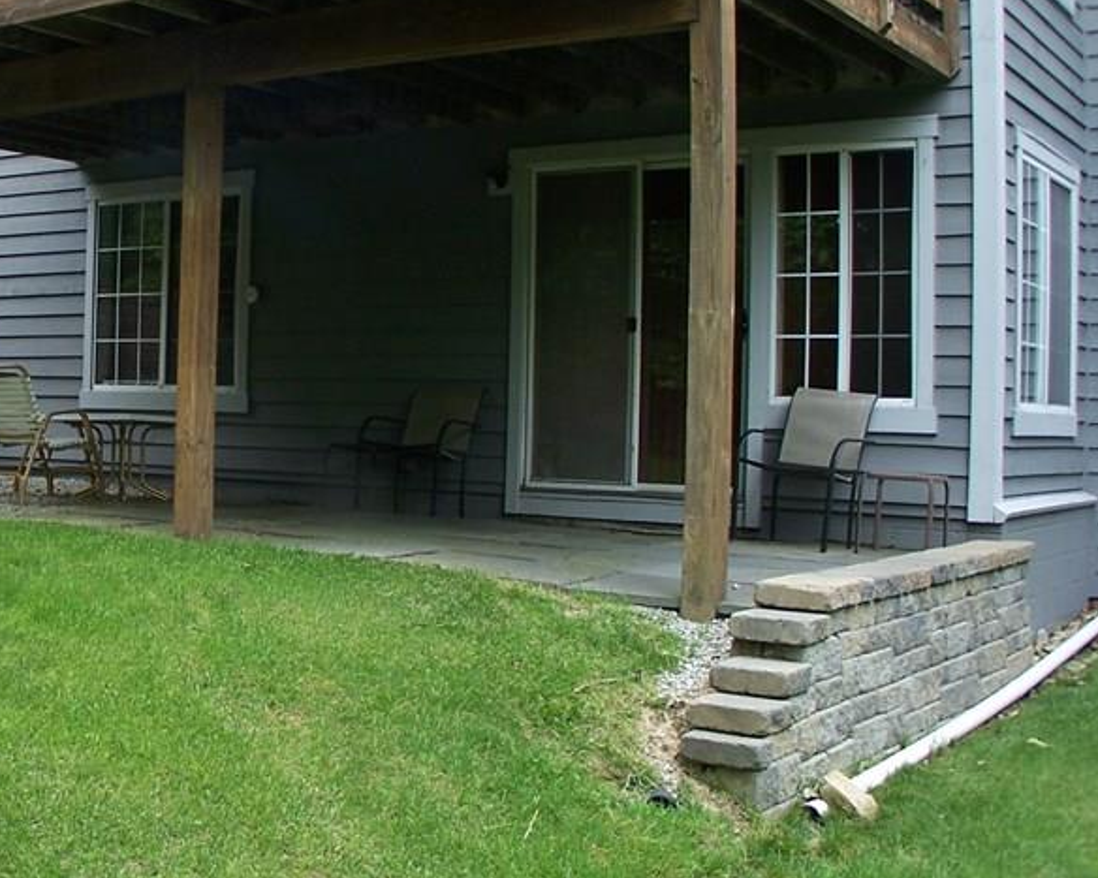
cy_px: 368
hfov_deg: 28.4
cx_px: 180
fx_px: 2112
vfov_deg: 23.5
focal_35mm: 65
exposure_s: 1/180
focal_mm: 6.3
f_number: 2.8
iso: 80
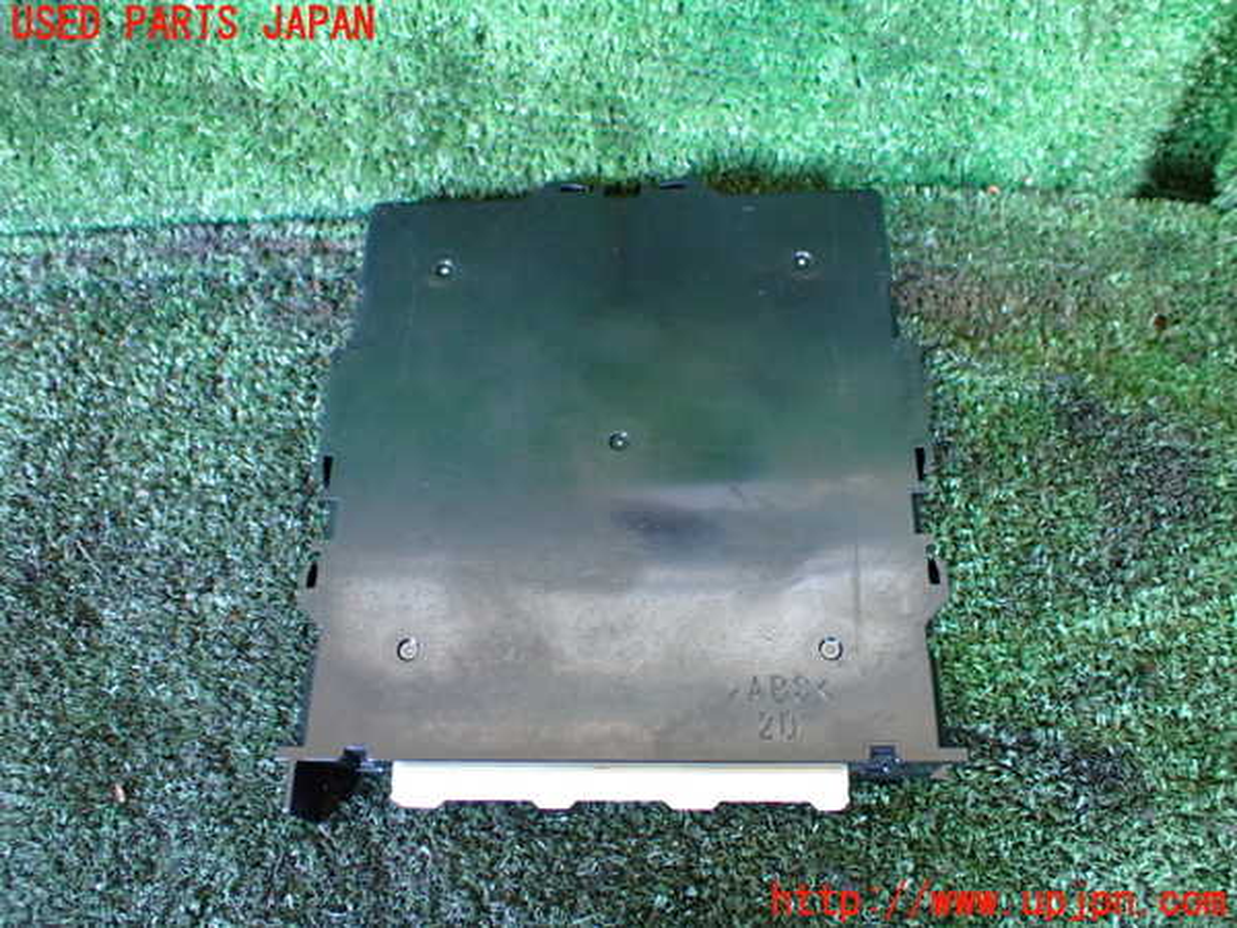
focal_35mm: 30
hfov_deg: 60.0
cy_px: 464
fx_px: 1072
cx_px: 618
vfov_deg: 46.8
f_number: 2.3
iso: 800
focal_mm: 5.4
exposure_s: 1/30
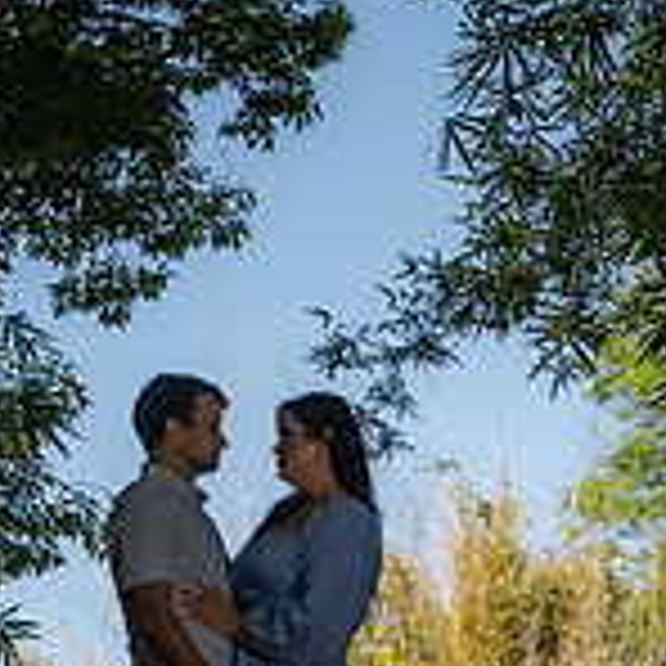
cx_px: 230
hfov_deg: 7.7
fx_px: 4963
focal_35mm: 228
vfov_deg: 7.7
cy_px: 486
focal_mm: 88
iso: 100
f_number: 6.3
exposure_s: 1/125
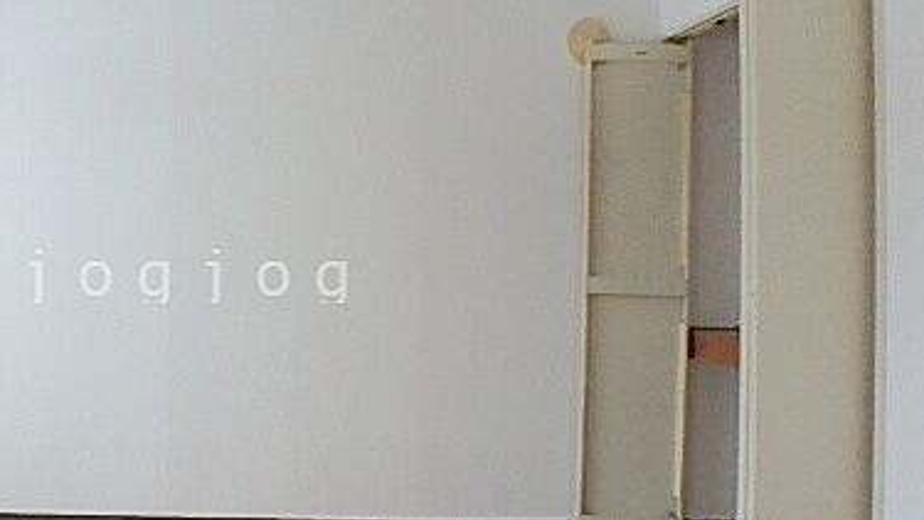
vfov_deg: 30.4
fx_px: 956
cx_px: 192
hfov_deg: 48.8
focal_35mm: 39
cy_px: 274
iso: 400
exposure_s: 1/30
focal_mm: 3.7
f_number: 3.5
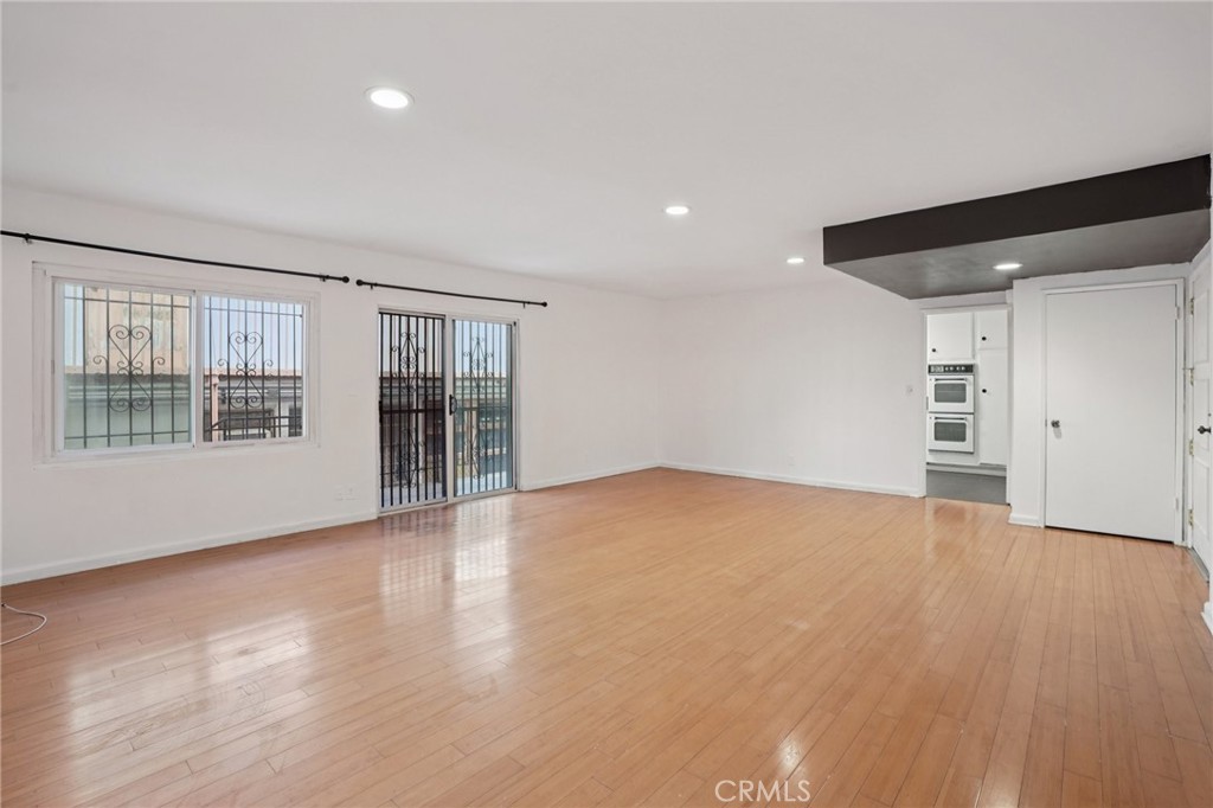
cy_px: 404
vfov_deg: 73.7
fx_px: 539
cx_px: 606
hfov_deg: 96.8
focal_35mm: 16
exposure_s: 1/6
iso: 400
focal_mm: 16
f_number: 8
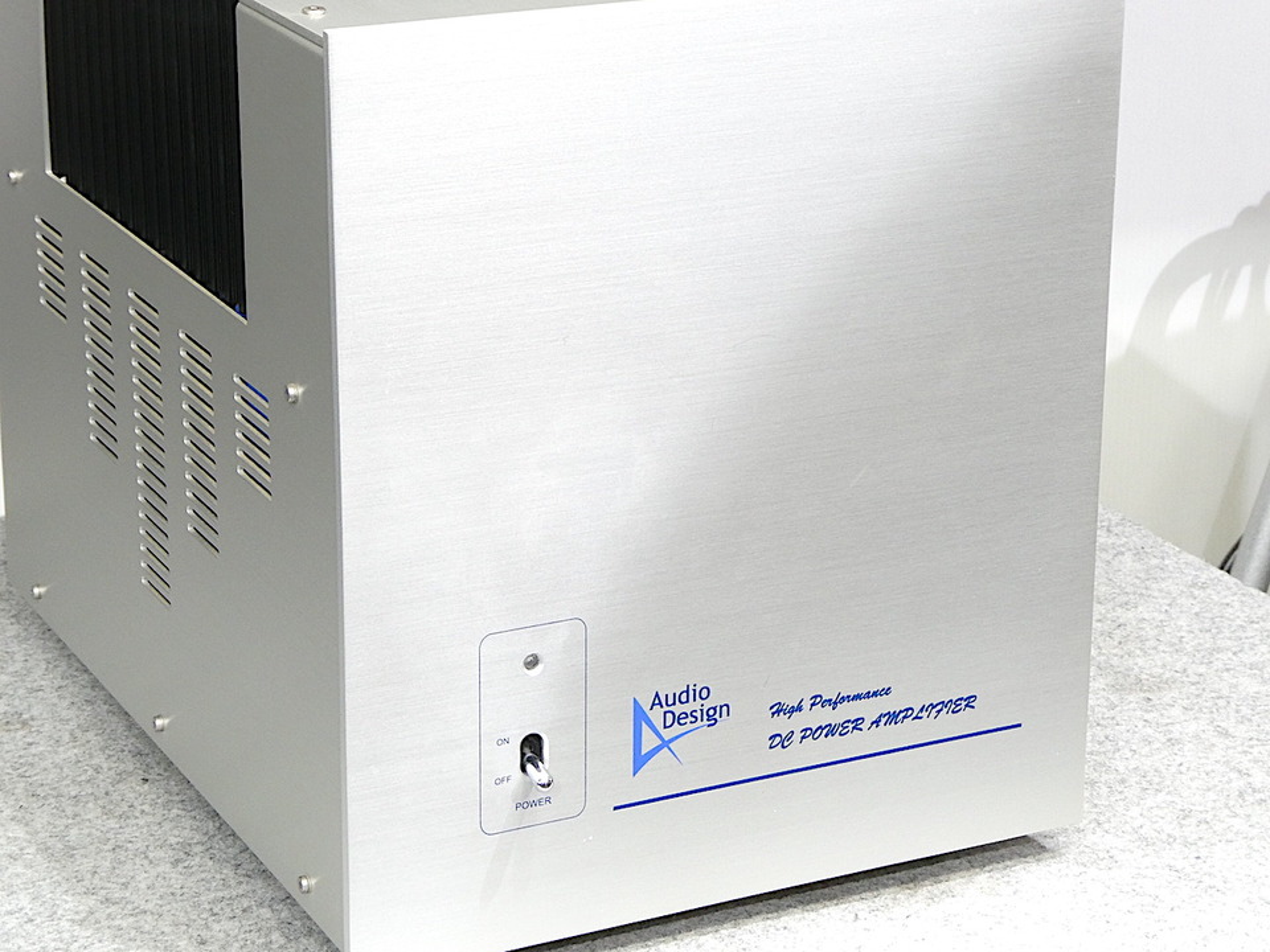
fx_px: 3302
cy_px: 476
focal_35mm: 90
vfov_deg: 16.4
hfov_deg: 21.8
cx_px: 635
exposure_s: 1/4
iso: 400
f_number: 7.1
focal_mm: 16.1
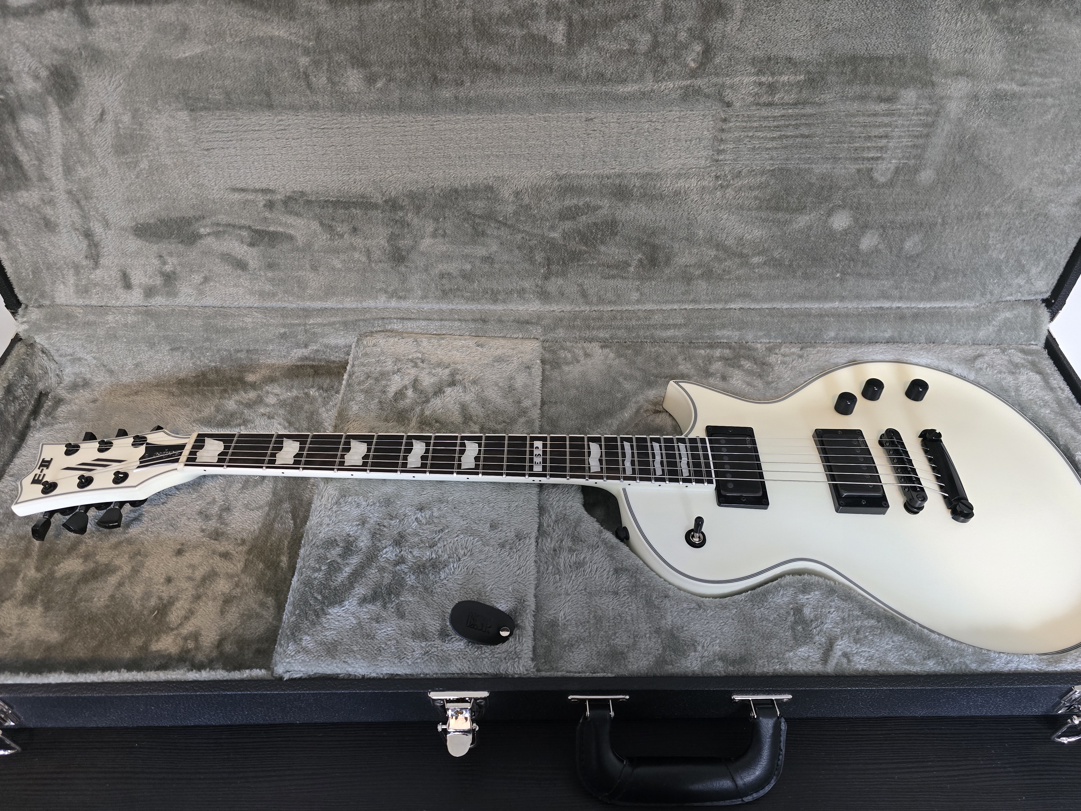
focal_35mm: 24
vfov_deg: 56.8
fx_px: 750
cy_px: 406
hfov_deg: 71.6
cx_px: 554
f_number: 1.7
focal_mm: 6.3
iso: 640
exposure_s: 1/60
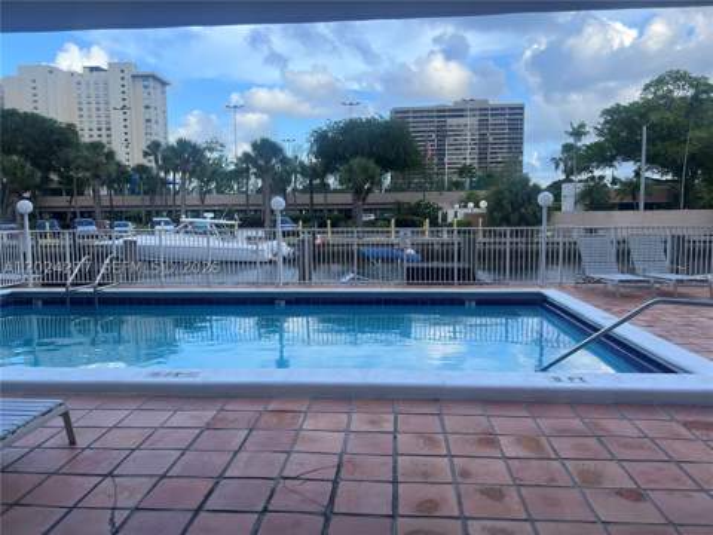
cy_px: 268
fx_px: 536
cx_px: 356
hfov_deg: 67.3
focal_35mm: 26
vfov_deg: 53.1
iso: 50
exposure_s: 1/1266
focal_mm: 5.7
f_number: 1.5
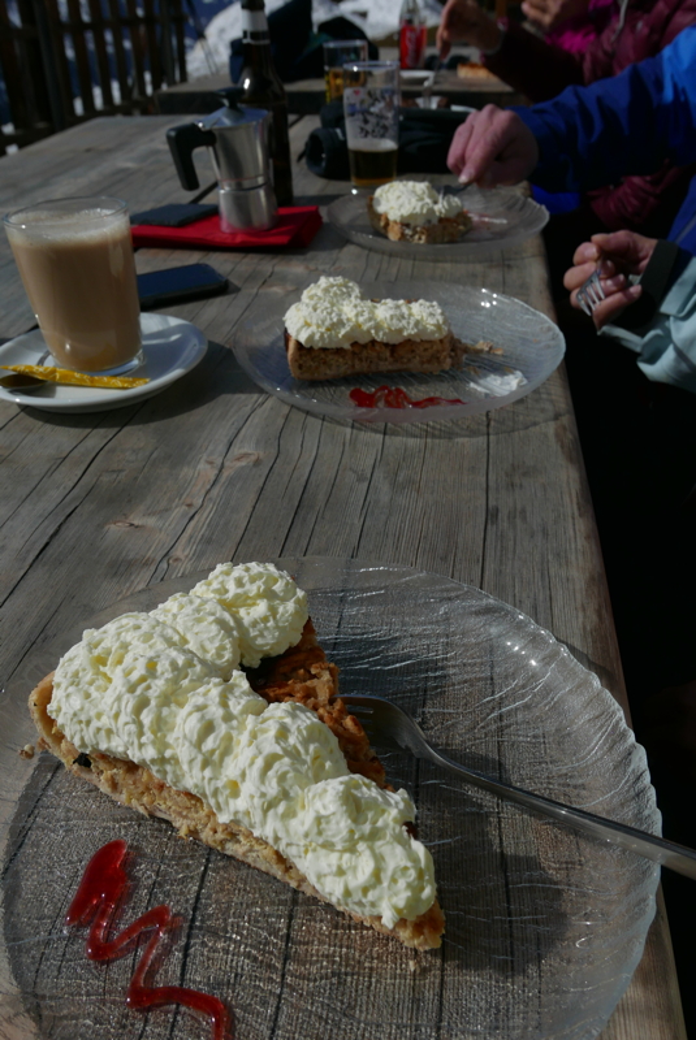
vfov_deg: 65.4
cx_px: 348
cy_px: 520
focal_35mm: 28
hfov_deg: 46.5
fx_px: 810
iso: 200
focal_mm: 12.5
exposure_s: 1/3200
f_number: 5.6
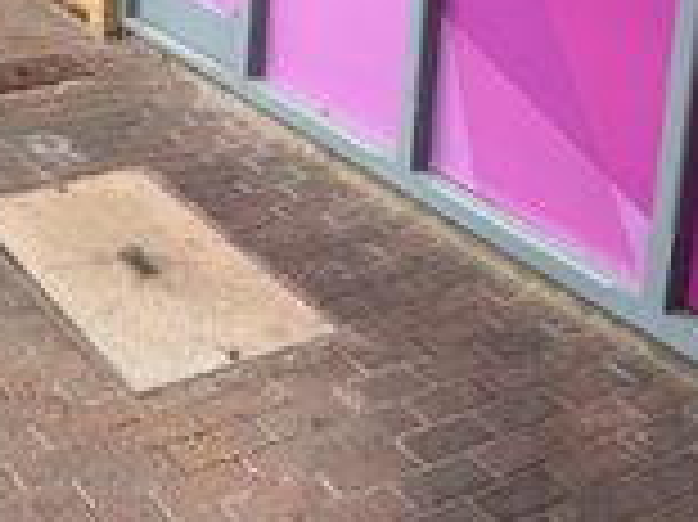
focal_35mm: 62
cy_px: -135
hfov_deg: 30.9
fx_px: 1249
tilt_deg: -7.7
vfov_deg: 21.6
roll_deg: -2.7
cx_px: 221
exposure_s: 1/627
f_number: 1.78
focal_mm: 6.76
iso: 80
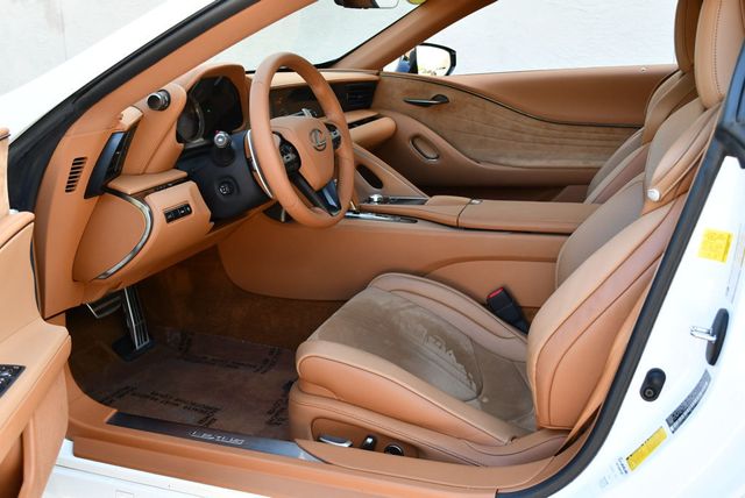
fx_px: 746
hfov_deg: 53.1
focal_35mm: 36
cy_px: 249
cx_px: 372
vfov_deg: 36.9
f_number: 4
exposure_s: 1/250
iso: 400
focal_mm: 18
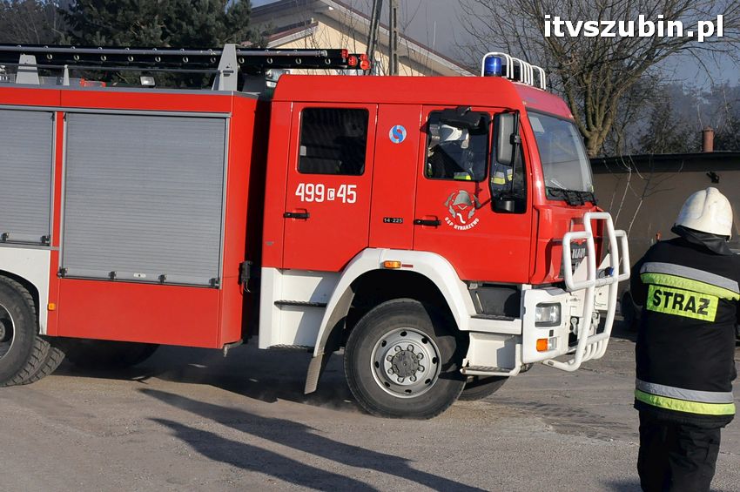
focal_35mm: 68
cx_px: 370
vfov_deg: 20.1
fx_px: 1386
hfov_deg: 29.9
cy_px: 246
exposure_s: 1/1000
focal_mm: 45
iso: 1250
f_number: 16
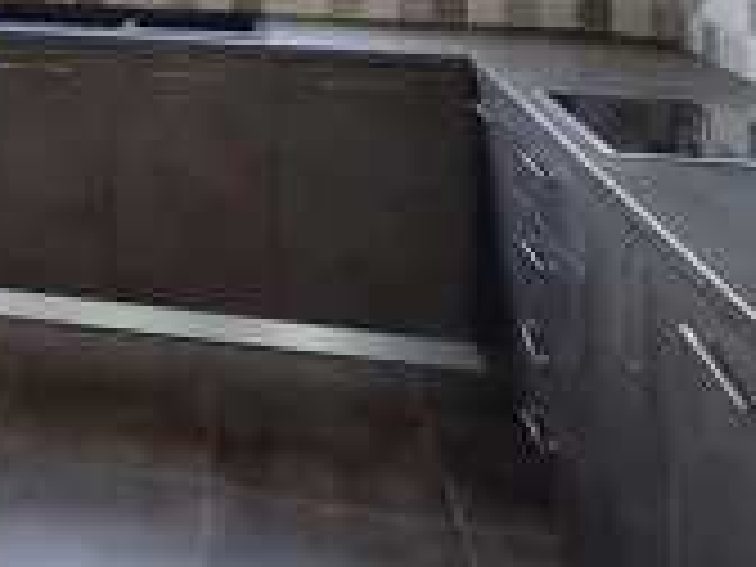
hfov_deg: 30.2
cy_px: -216
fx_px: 1245
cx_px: -81
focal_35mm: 57
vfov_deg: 22.3
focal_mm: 1.64
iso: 50
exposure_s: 1/50
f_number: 2.2
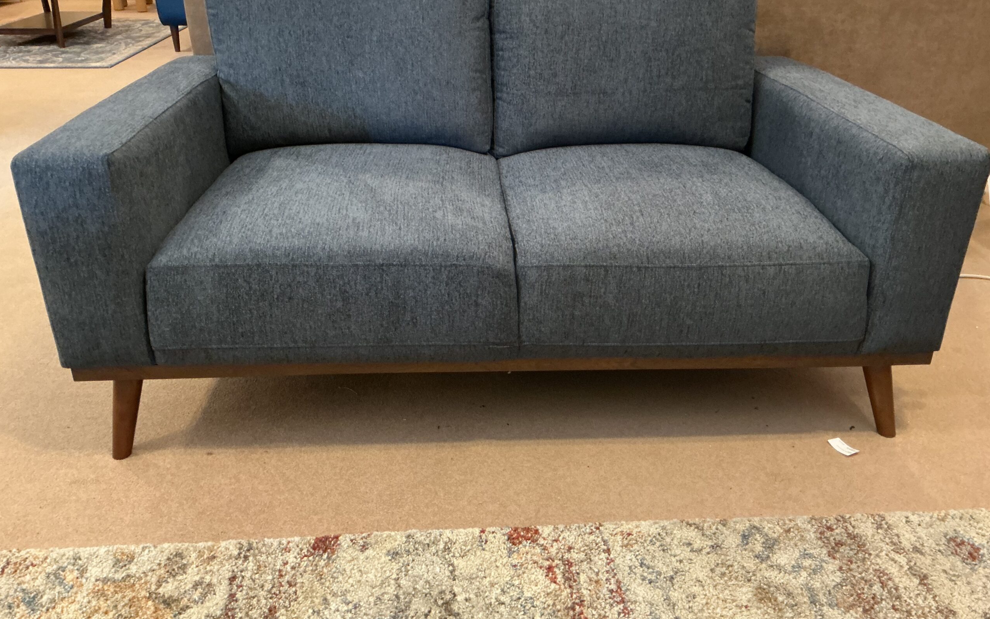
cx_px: 492
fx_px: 836
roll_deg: -0.6
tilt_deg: -25.4
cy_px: 287
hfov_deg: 61.2
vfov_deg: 40.6
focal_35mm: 31
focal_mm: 3
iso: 320
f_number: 1.8
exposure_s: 1/40
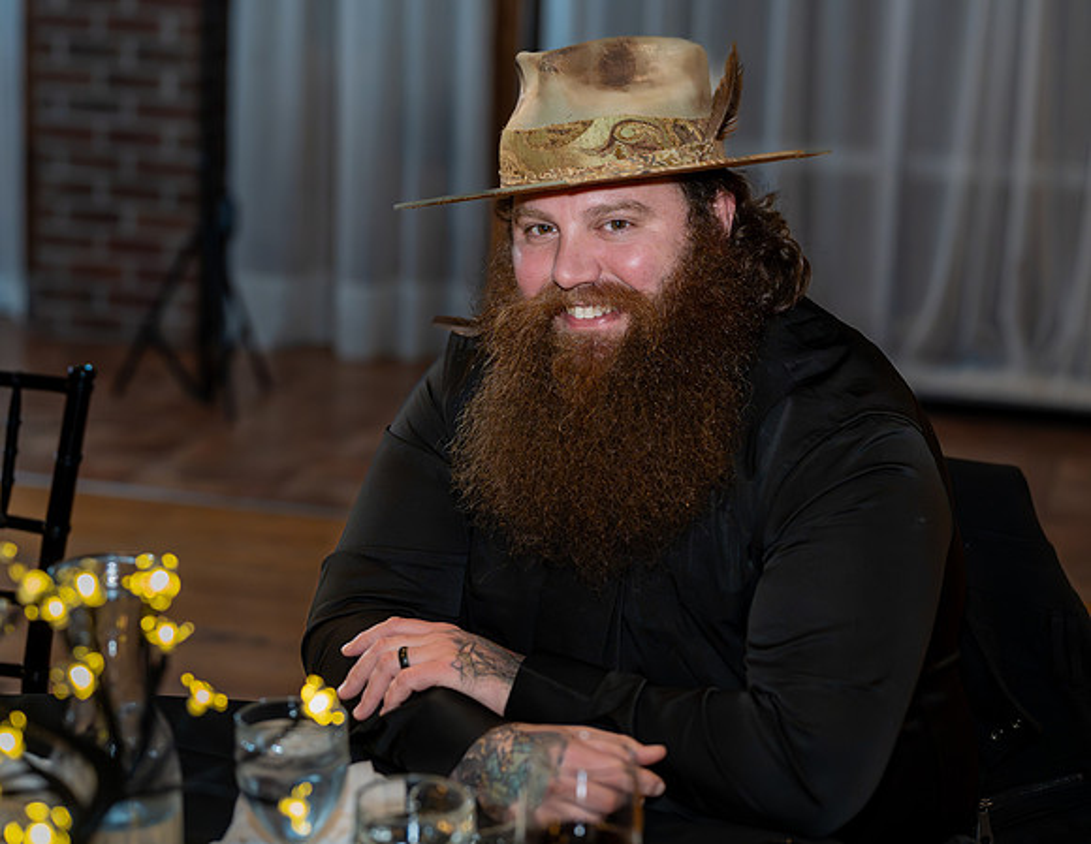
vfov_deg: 19.7
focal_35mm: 76
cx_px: 586
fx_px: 2435
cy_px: 408
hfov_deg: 25.3
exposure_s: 1/400
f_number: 2.8
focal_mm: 67
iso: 6400
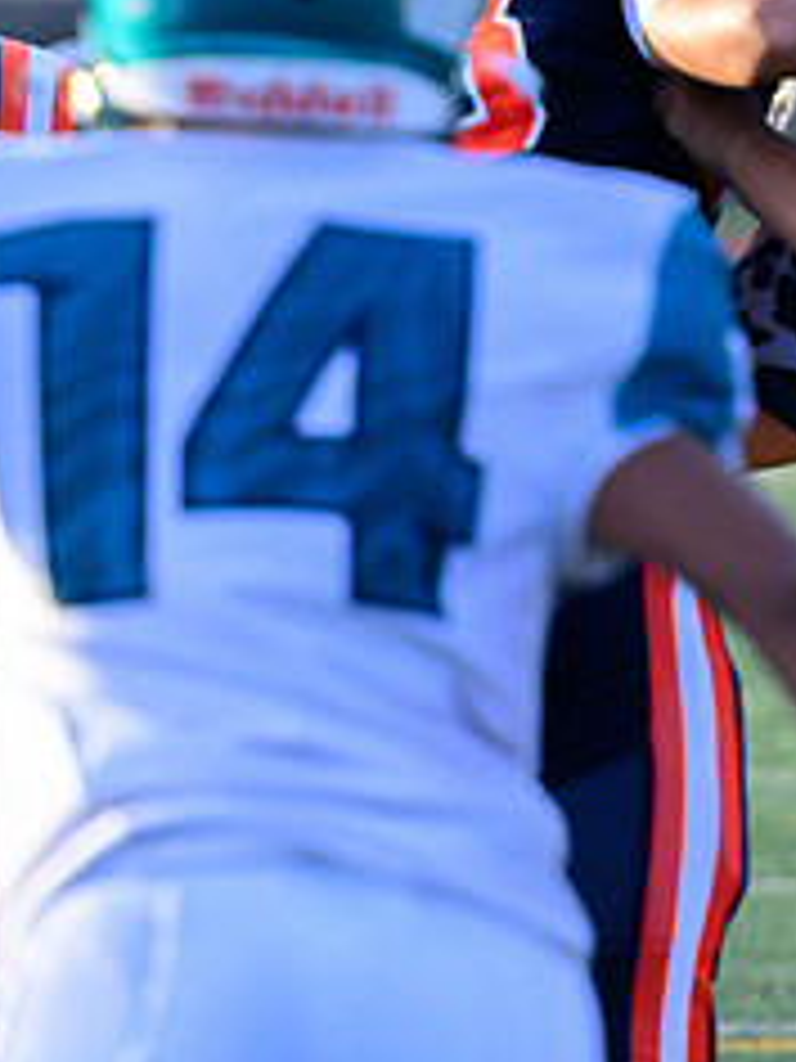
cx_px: -188
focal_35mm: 668
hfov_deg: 2.2
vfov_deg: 3.0
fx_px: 20481
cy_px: 793
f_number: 4
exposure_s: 1/2000
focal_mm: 180
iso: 1250
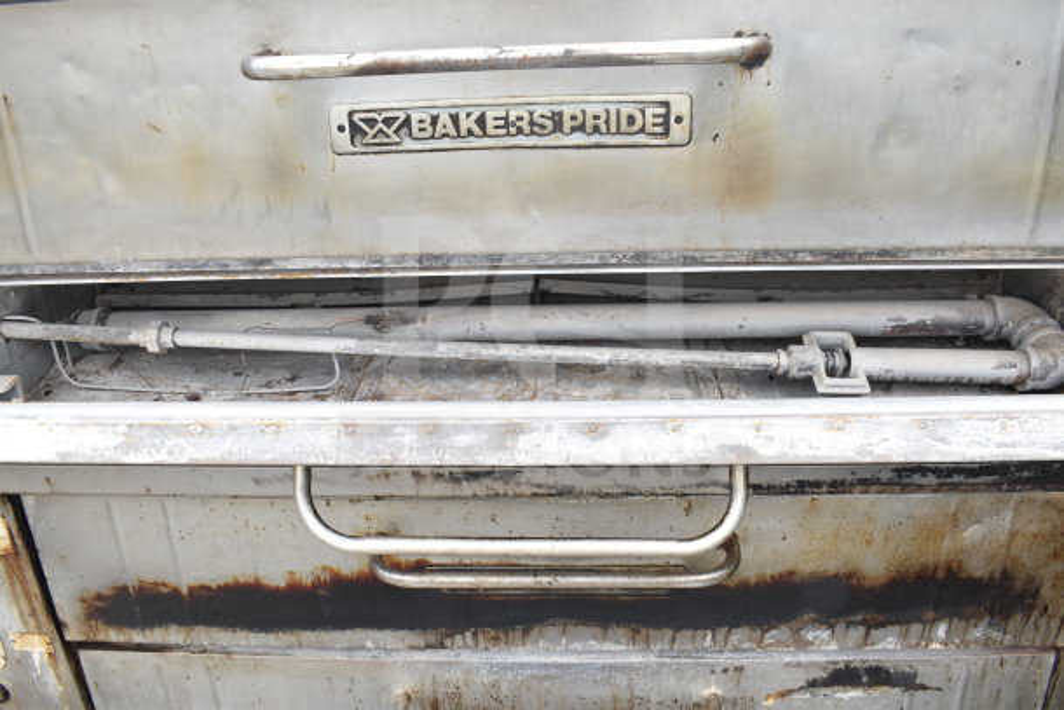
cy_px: 355
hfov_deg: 61.9
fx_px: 887
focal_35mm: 30
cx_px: 532
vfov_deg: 43.6
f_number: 5
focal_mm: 20
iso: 200
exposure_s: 1/100
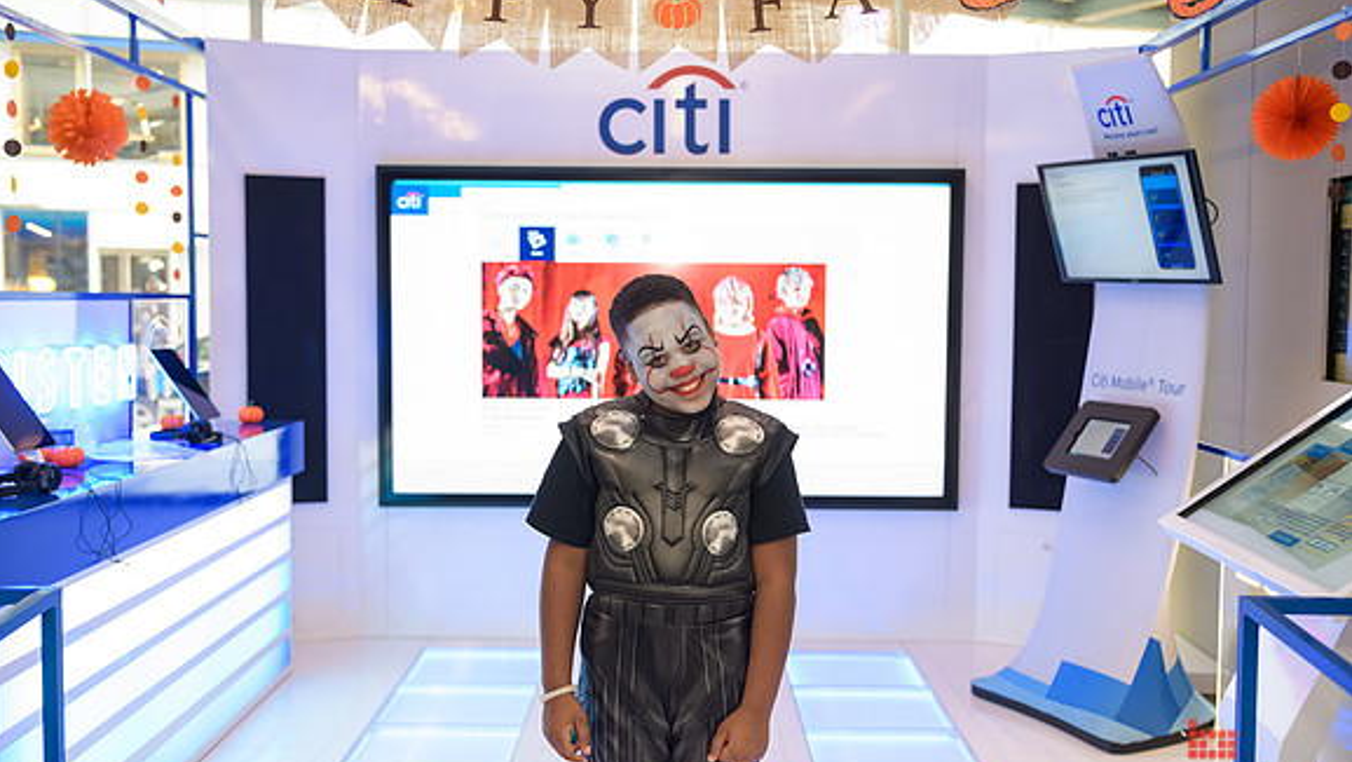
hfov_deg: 50.5
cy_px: 388
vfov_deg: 29.7
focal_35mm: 40
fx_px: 1434
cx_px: 675
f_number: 3.2
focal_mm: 38
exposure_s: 1/125
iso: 800
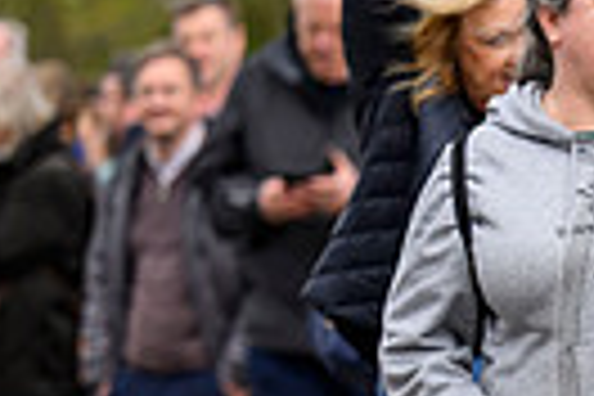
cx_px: 1017
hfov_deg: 3.5
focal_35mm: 593
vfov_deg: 2.3
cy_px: 353
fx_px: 9784
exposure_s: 1/1250
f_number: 3.2
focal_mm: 135
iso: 500
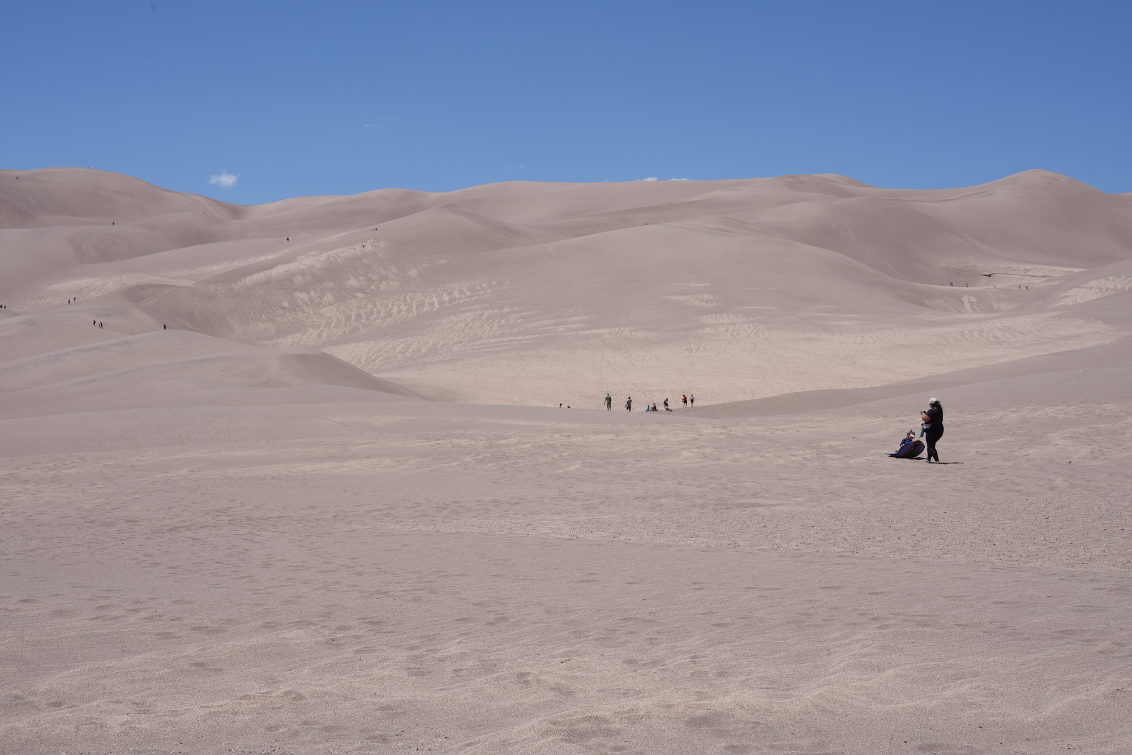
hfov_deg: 36.2
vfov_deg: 24.6
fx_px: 1730
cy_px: 378
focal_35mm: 55
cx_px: 566
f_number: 13
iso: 80
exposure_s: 1/160
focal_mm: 55
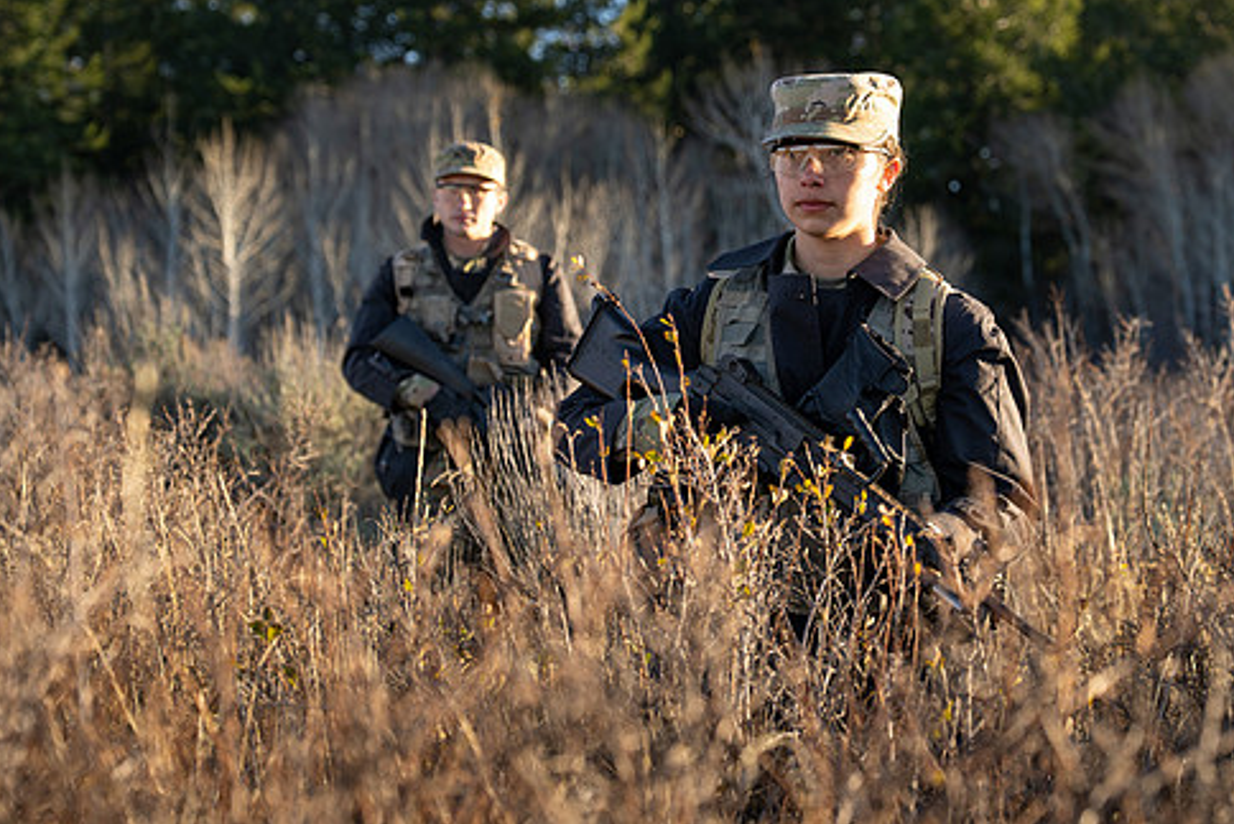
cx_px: 759
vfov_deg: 11.9
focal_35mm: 115
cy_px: 262
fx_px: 3943
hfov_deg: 17.8
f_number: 4
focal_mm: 70
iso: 250
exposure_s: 1/1000
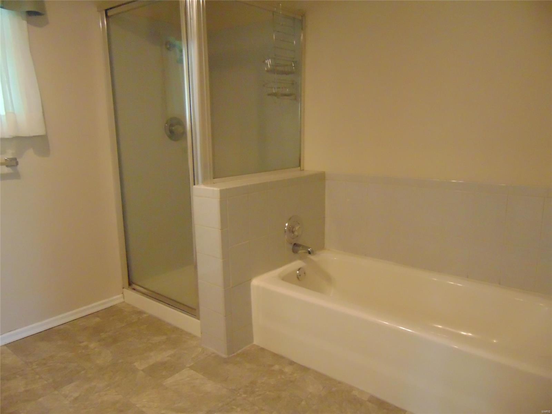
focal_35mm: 25
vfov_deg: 54.9
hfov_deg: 69.4
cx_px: 276
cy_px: 207
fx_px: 399
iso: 640
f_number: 3
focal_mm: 4.5
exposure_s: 1/25
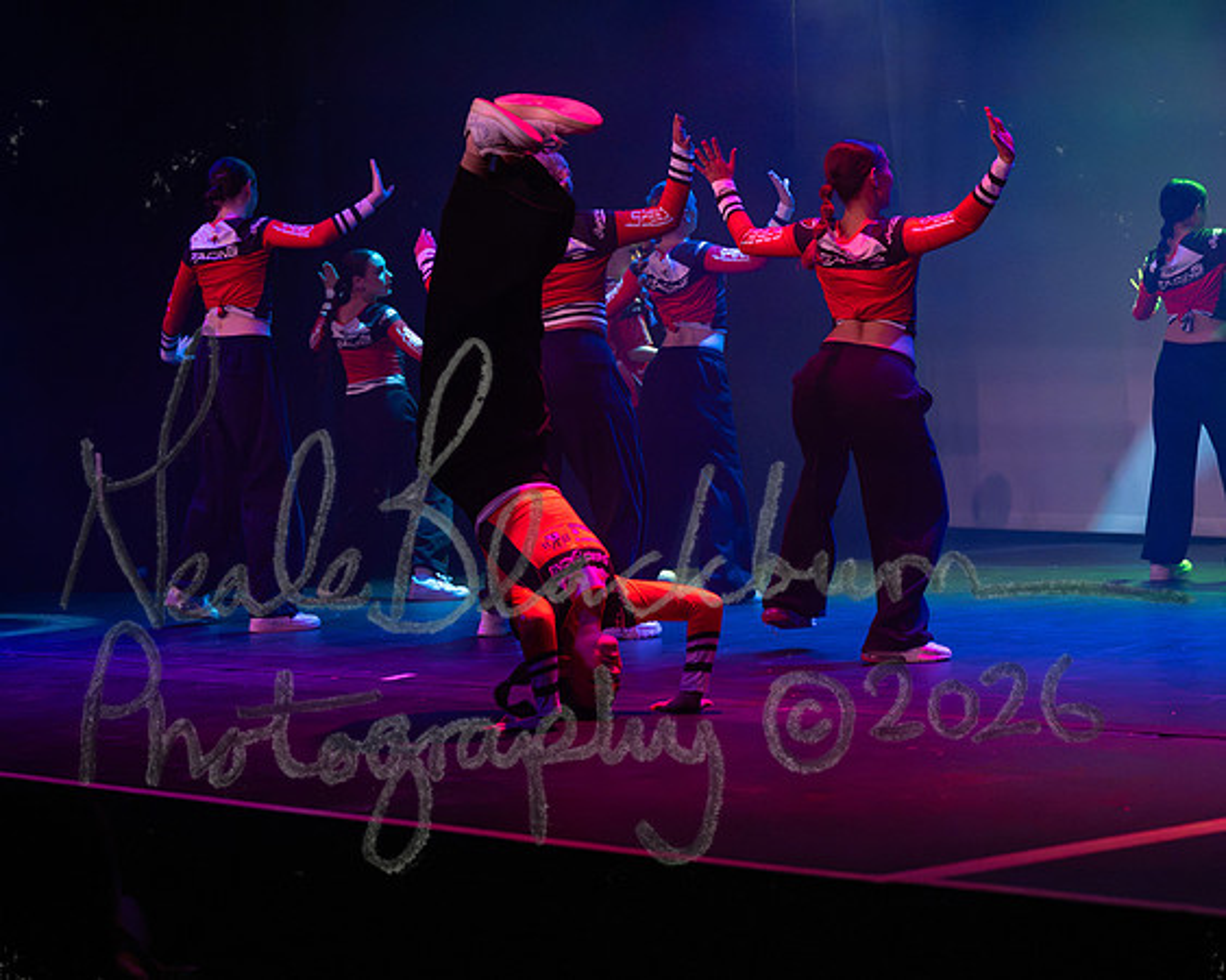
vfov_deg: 17.3
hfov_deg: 21.5
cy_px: 490
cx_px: 529
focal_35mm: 89
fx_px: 3229
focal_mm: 79
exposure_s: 1/500
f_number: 4
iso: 5000
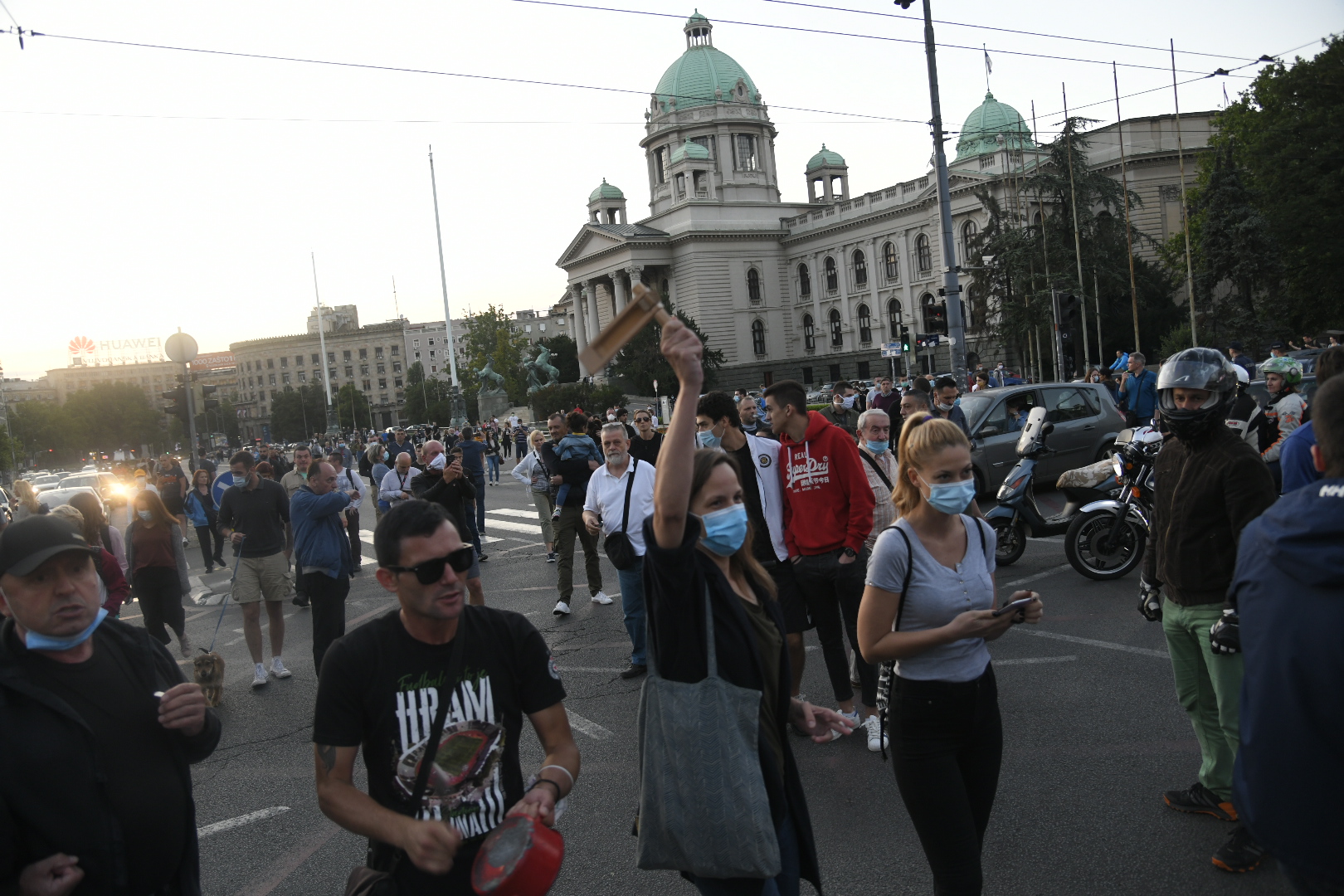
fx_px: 896
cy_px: 448
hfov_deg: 73.7
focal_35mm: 24
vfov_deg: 53.1
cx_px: 672
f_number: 4
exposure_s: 1/200
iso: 800
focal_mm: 24
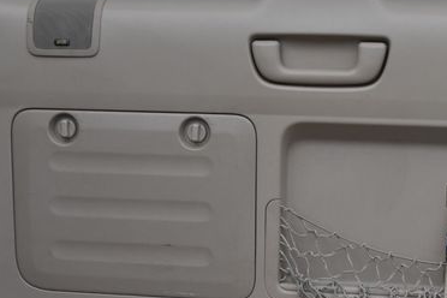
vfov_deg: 18.2
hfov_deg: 26.8
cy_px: 168
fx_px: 929
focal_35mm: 75
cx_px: 324
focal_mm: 29
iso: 400
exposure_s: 1/320
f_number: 10
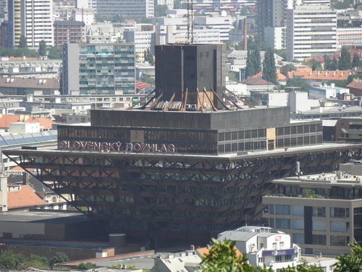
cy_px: 136
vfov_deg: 4.1
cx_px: 181
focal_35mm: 363
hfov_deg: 5.5
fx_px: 3796
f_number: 5
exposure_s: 1/250
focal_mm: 64.61
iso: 64
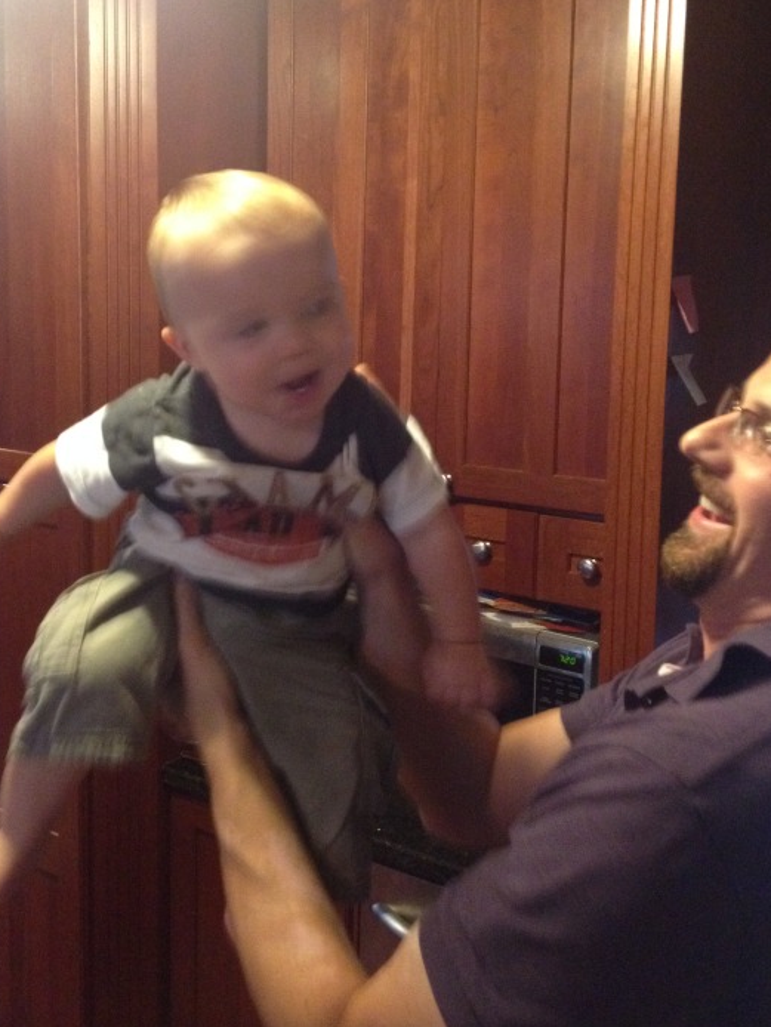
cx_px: 333
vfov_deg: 43.6
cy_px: 406
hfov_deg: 33.6
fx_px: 1276
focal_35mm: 43
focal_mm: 4.28
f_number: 2.4
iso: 400
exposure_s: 1/15
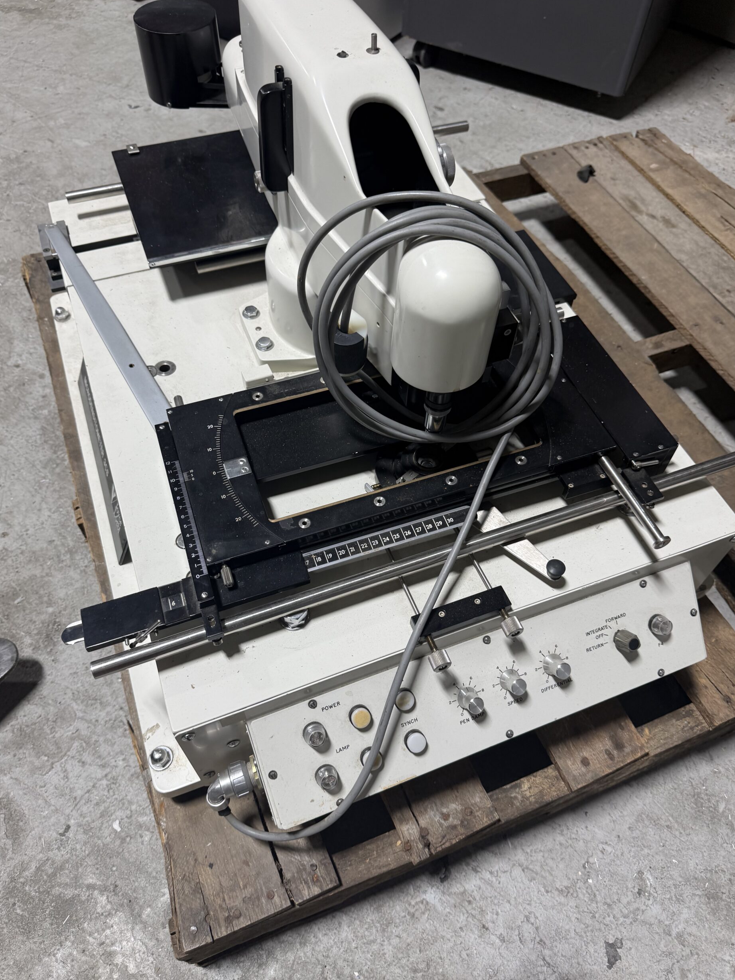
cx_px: 364
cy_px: 489
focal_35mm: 25
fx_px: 708
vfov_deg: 69.4
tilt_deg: -54.7
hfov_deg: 54.9
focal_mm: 6.76
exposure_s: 1/121
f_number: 1.78
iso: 80
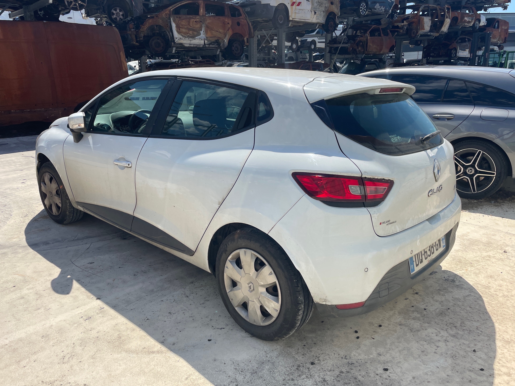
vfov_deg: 51.4
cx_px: 254
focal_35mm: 27
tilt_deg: -19.1
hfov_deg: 65.3
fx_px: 402
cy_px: 193
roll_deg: +1.1
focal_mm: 4.2
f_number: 1.6
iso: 32
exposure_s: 1/3509
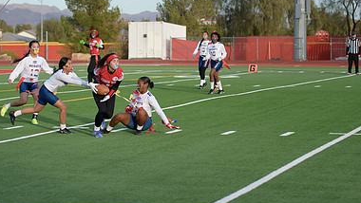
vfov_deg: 10.1
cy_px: 93
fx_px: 1149
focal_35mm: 120
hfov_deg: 17.8
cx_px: 111
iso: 640
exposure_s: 1/4000
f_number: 2.8
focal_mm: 75
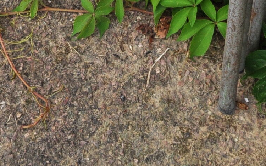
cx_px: 139
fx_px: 1044
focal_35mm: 144
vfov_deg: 7.8
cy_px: -348
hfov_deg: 14.5
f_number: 8
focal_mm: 22
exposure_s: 1/250
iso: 200
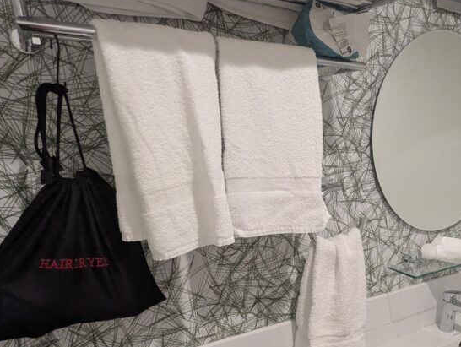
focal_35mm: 30
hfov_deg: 56.4
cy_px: 260
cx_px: 356
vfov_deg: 45.3
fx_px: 400
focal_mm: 2.35
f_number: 2.2
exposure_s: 1/120
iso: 730
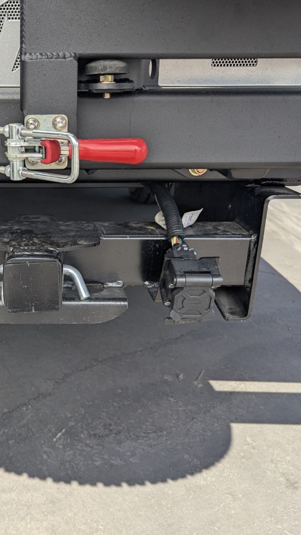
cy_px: 267
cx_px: 36
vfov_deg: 56.6
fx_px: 497
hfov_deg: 32.2
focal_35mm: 35
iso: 44
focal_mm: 6.81
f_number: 1.85
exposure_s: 1/612
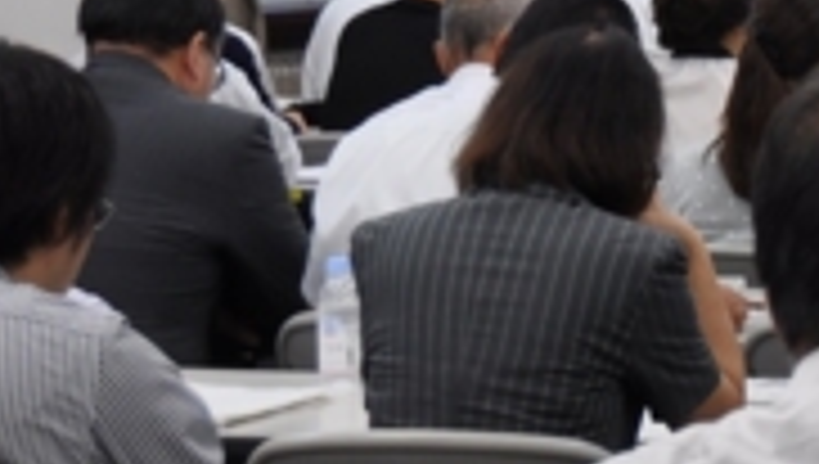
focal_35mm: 213
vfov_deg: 5.7
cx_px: 1400
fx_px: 4639
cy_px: 295
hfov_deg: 9.7
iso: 450
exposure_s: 1/60
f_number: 4
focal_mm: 31
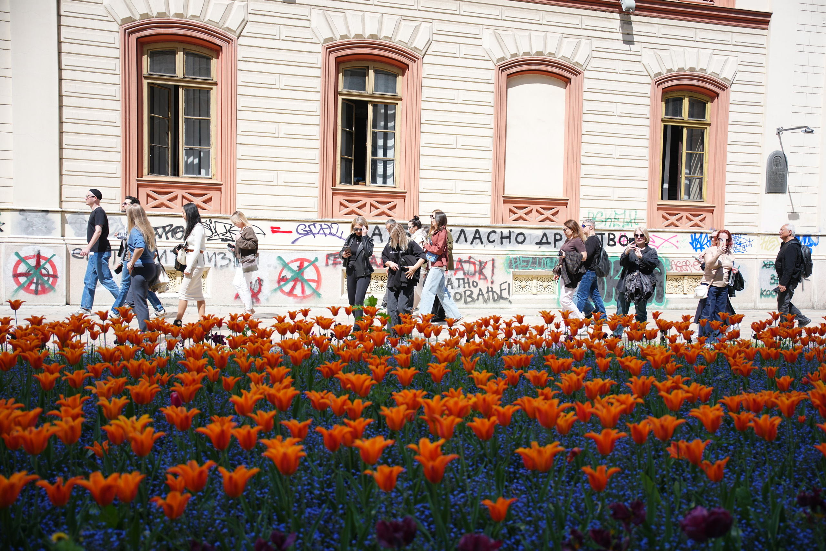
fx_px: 757
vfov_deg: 40.0
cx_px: 413
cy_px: 276
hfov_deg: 57.2
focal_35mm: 33
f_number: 2.8
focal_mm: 33
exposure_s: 1/1250
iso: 125
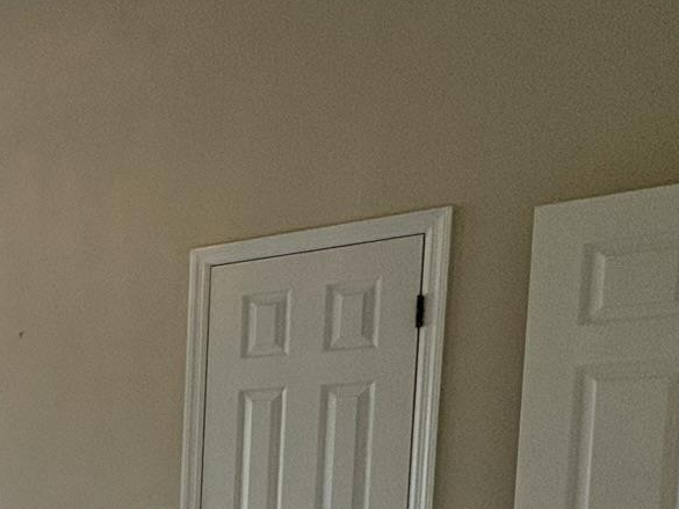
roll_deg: +0.3
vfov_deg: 27.2
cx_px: -222
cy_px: 559
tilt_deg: -4.4
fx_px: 961
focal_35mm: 49
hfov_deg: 30.1
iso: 160
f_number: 2.2
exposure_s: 1/120
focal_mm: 2.22
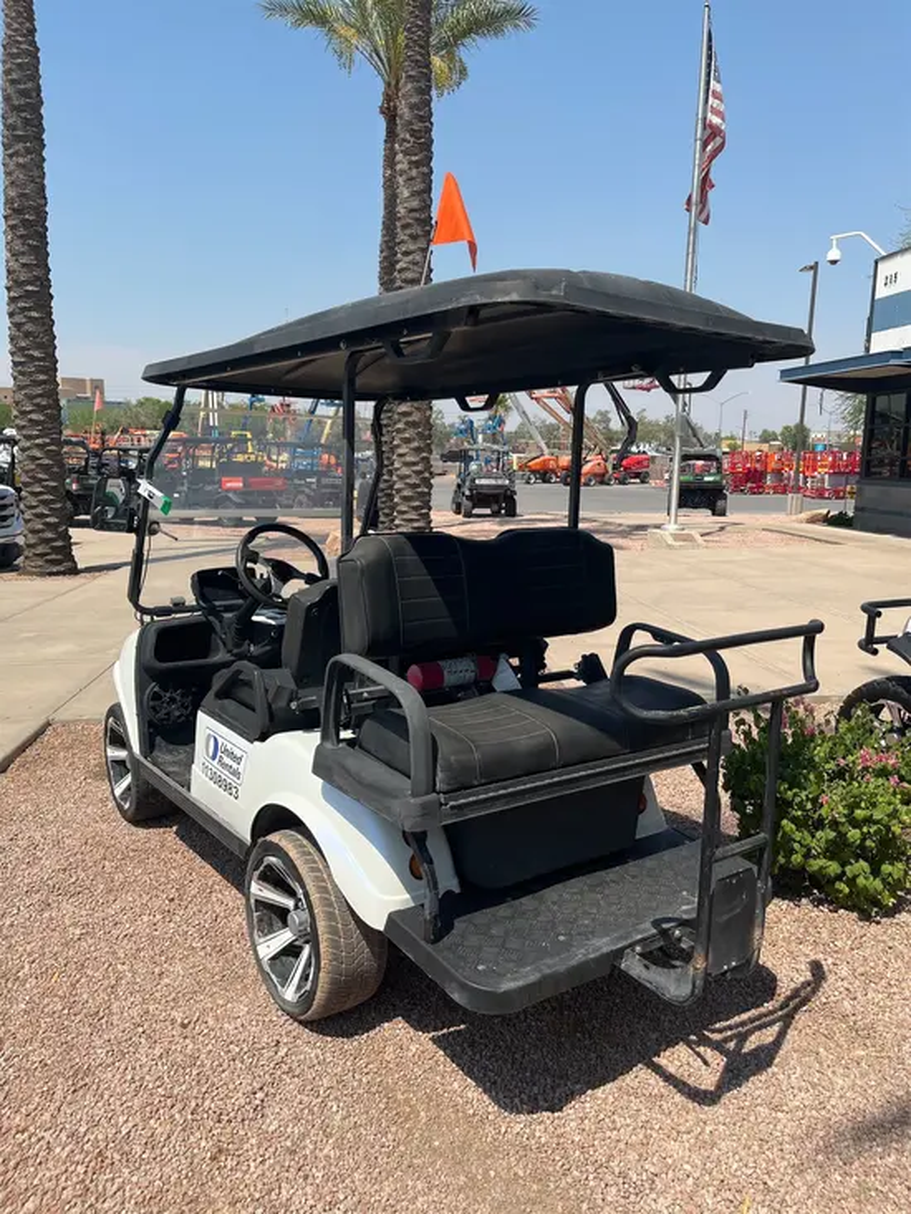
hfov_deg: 53.1
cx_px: 456
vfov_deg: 67.3
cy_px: 607
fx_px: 912
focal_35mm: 26
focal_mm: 5.1
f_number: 1.6
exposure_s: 1/3215
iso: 50
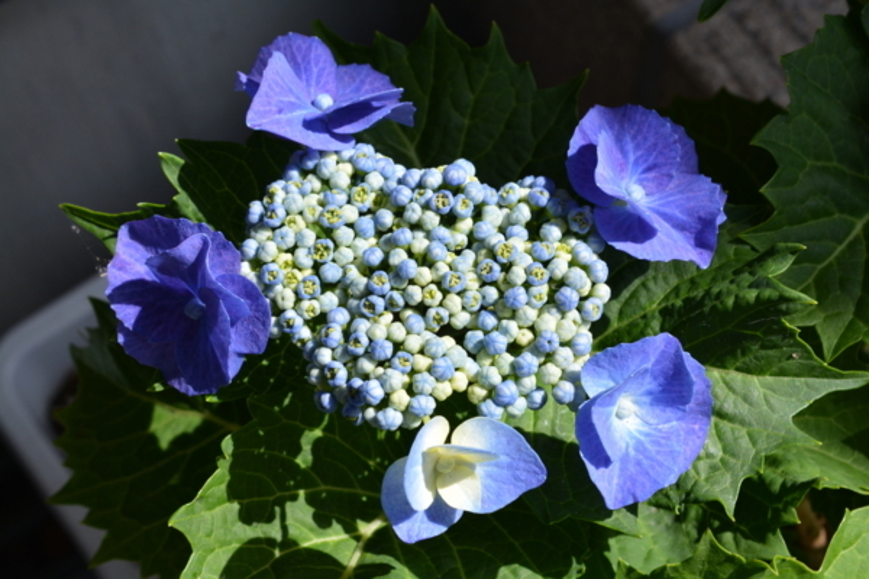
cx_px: 434
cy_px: 290
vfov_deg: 22.6
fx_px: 1448
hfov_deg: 33.4
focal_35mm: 60
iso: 400
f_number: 10
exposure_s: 1/400
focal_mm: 40
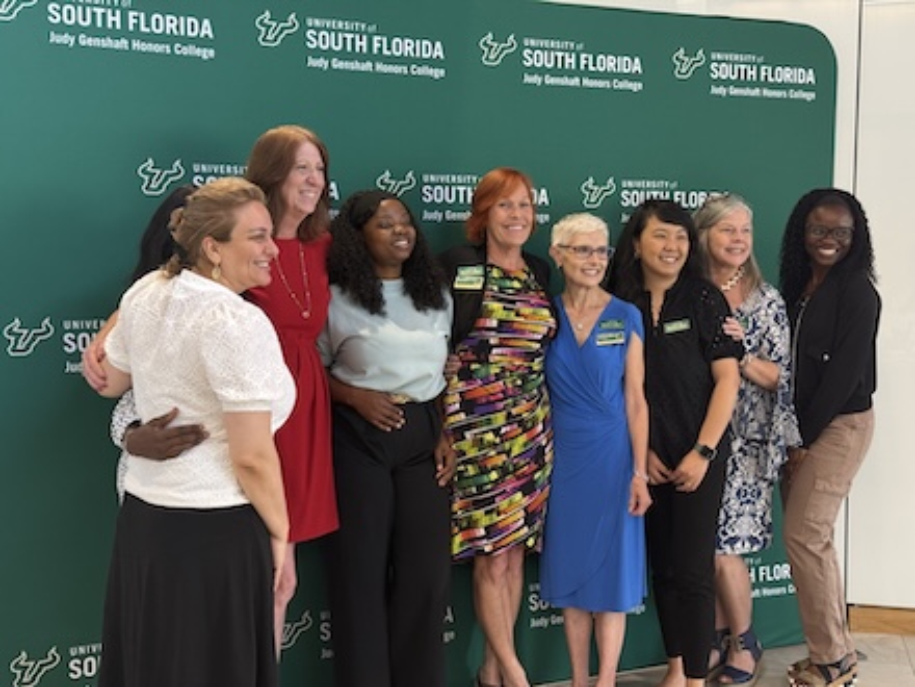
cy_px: 344
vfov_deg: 30.3
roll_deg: +0.2
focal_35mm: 48
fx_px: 1269
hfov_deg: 39.7
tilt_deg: -4.2
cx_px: 458
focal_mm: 6.76
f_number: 1.78
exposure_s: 1/60
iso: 160
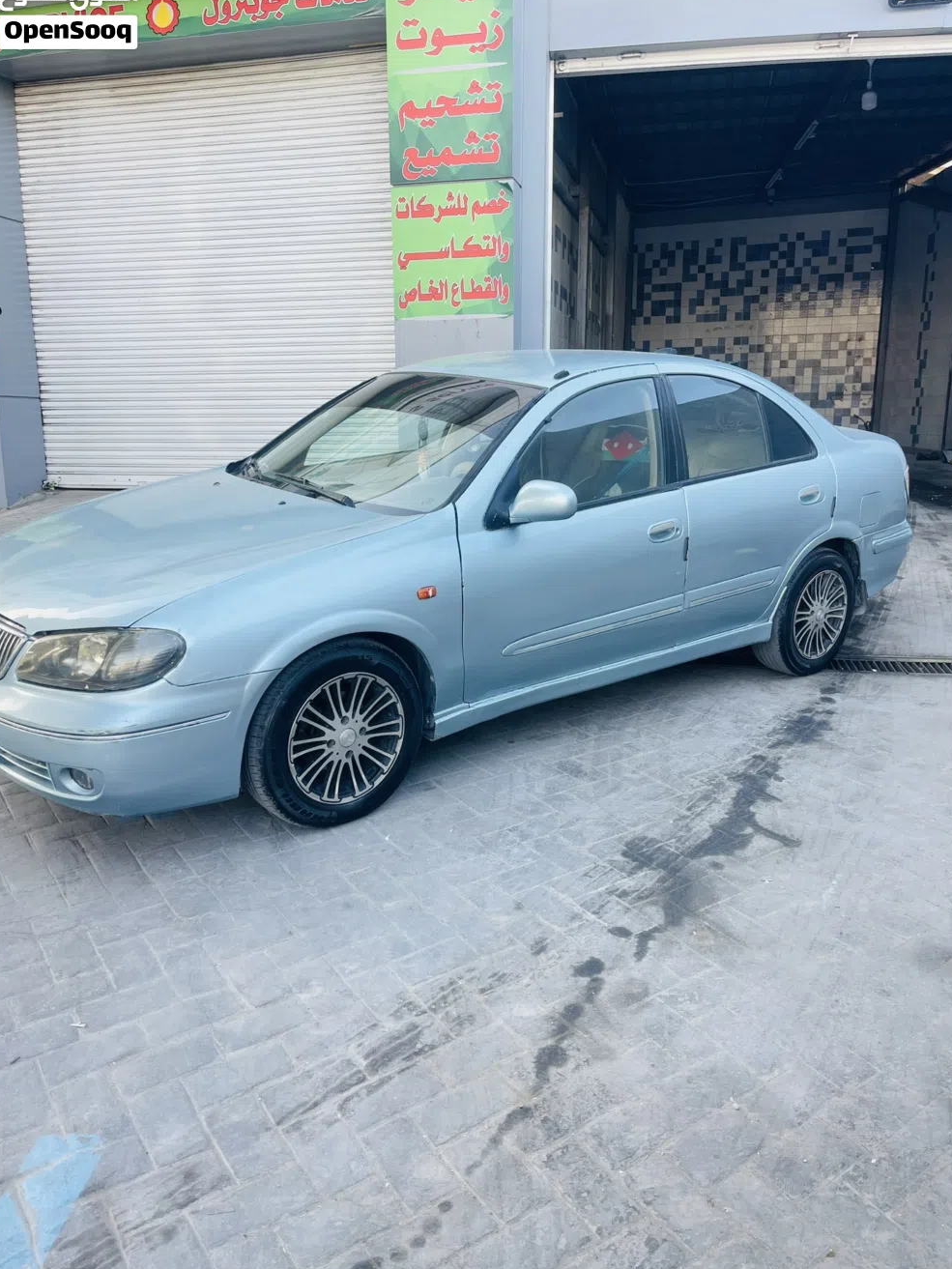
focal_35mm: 26
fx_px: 953
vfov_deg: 67.3
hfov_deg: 53.1
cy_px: 616
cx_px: 469
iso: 32
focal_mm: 5.1
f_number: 1.6
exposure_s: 1/188
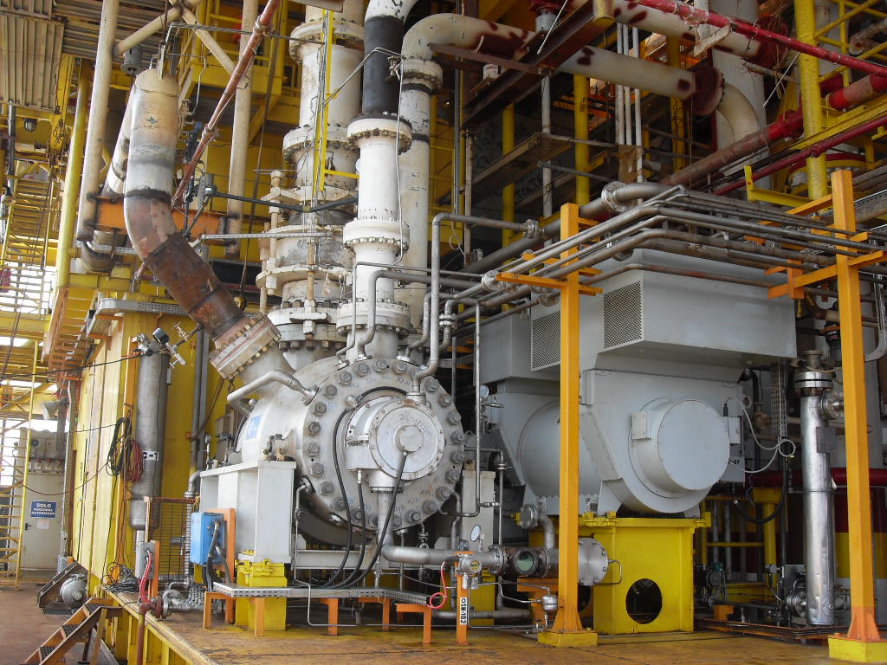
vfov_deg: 38.7
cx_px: 444
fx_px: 948
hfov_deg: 50.1
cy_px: 332
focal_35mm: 37
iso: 80
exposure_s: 1/180
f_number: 2.8
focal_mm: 6.3
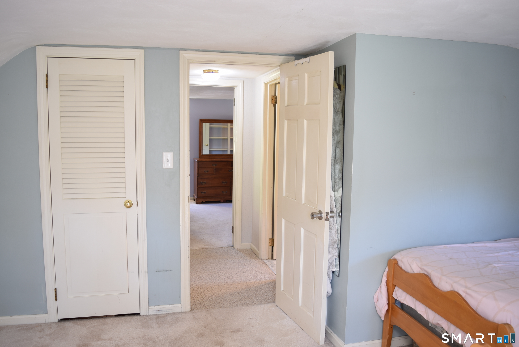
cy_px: 174
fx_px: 433
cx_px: 260
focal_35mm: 30
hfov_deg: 61.9
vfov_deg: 43.7
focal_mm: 20
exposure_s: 1/5
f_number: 3.8
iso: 100
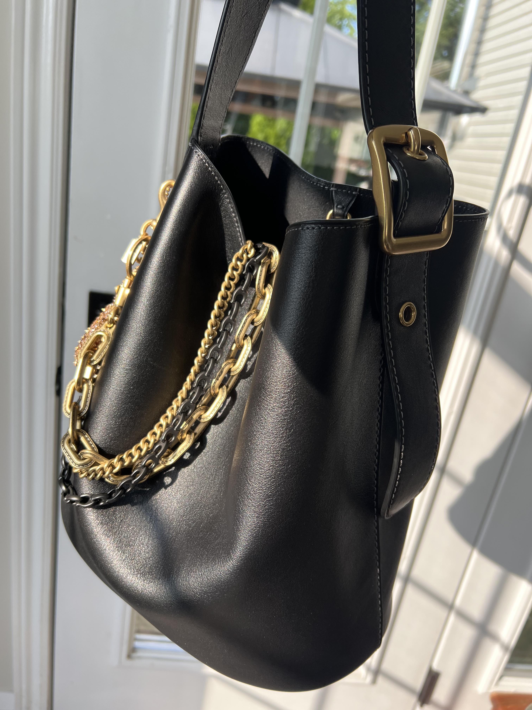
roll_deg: -9.8
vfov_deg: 67.3
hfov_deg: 53.1
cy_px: 355
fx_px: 533
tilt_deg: -19.6
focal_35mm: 26
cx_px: 266
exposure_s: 1/388
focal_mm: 5.7
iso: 50
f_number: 1.5
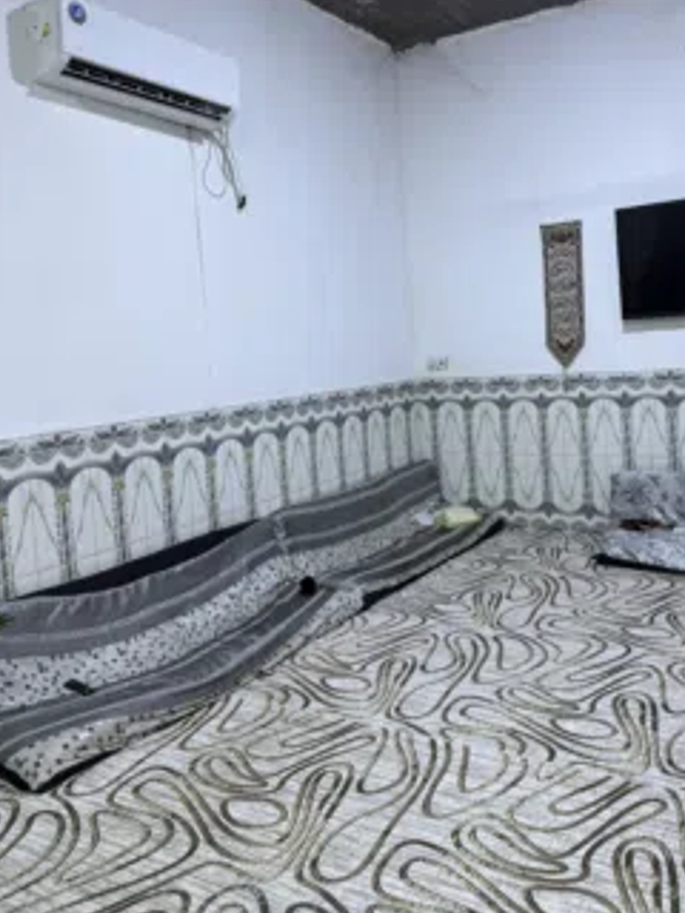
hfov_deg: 46.6
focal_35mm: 30
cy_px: 377
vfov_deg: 59.6
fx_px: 792
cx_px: 408
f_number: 1.78
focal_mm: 6.76
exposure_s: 1/50
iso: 125
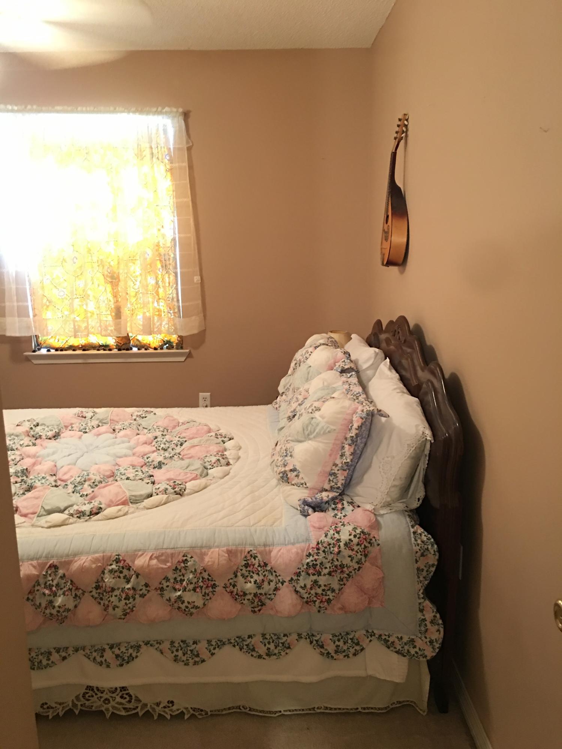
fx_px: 628
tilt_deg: -10.8
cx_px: 281
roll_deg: +1.0
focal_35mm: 29
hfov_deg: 48.2
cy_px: 374
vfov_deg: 61.7
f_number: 2.2
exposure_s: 1/4
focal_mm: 4.15
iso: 50
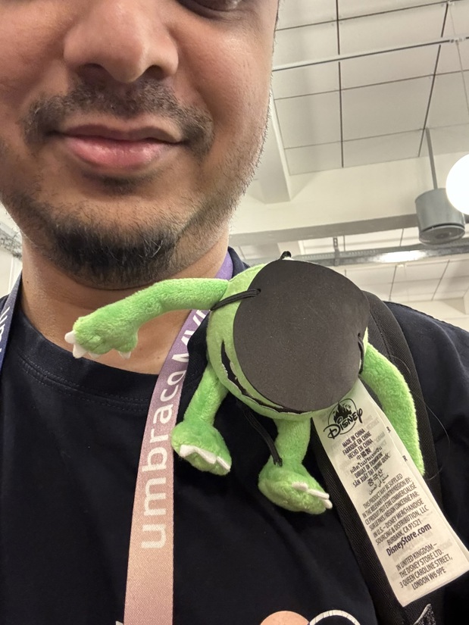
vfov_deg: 60.0
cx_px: 234
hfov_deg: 46.8
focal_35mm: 30
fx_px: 542
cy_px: 312
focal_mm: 2.69
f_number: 1.9
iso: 640
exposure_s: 1/20
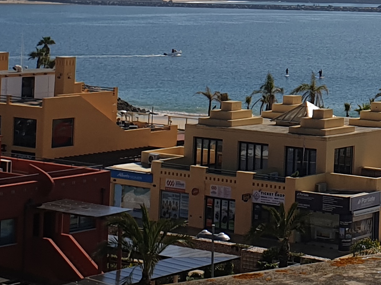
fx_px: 1266
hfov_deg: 16.4
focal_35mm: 115
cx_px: 456
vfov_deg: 12.5
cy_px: -92
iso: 50
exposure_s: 1/4717
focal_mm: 4.3
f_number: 2.4
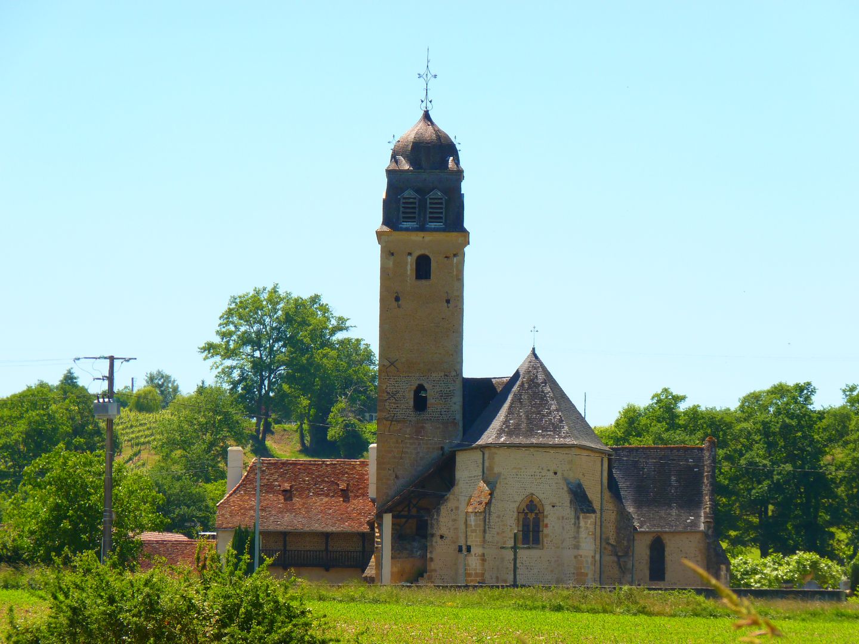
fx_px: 6229
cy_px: 322
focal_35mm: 251
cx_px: 430
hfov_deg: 7.9
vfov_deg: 5.9
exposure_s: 1/320
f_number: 5
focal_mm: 44.7
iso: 80
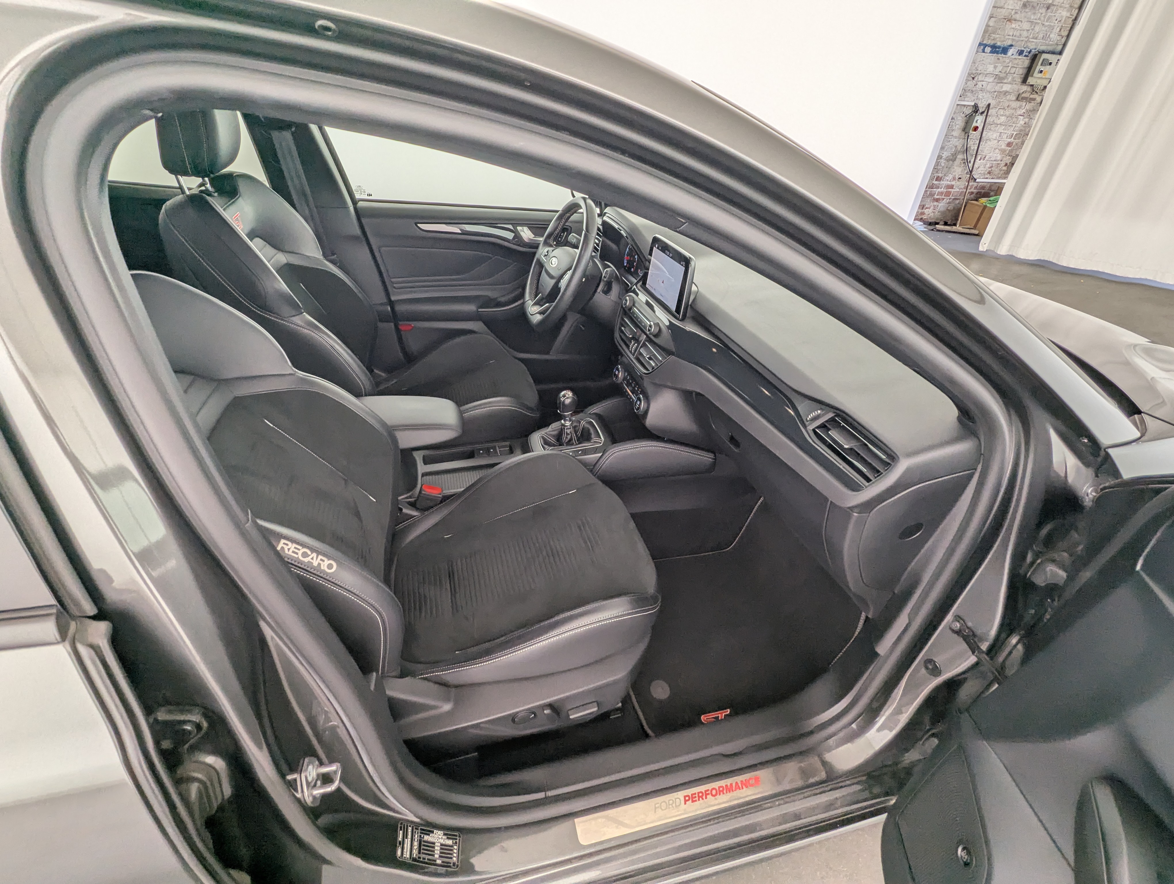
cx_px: 587
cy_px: 442
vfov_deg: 78.2
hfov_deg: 94.4
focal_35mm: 16
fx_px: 543
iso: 40
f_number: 2.2
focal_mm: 2.35
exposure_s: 1/75.5
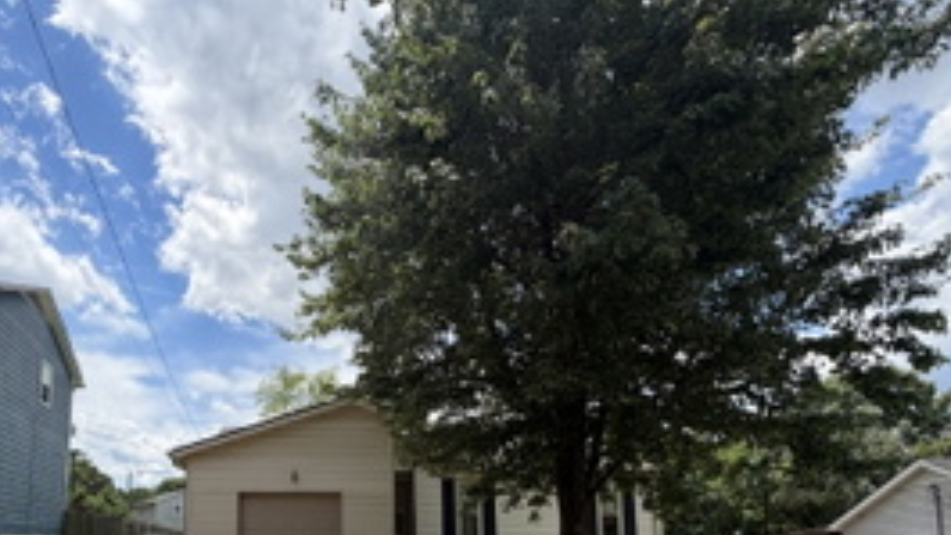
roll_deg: +0.8
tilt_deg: +5.4
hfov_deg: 76.9
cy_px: 481
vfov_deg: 45.0
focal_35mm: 23
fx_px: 580
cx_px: 341
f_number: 2.2
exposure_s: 1/770
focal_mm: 2.22
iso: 25
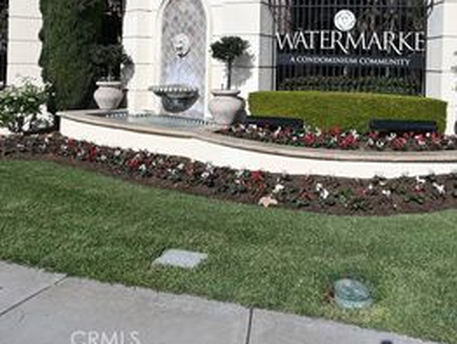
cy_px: 60
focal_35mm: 33
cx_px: 281
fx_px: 436
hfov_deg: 54.8
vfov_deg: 40.9
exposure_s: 1/500
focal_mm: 12
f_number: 8
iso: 100
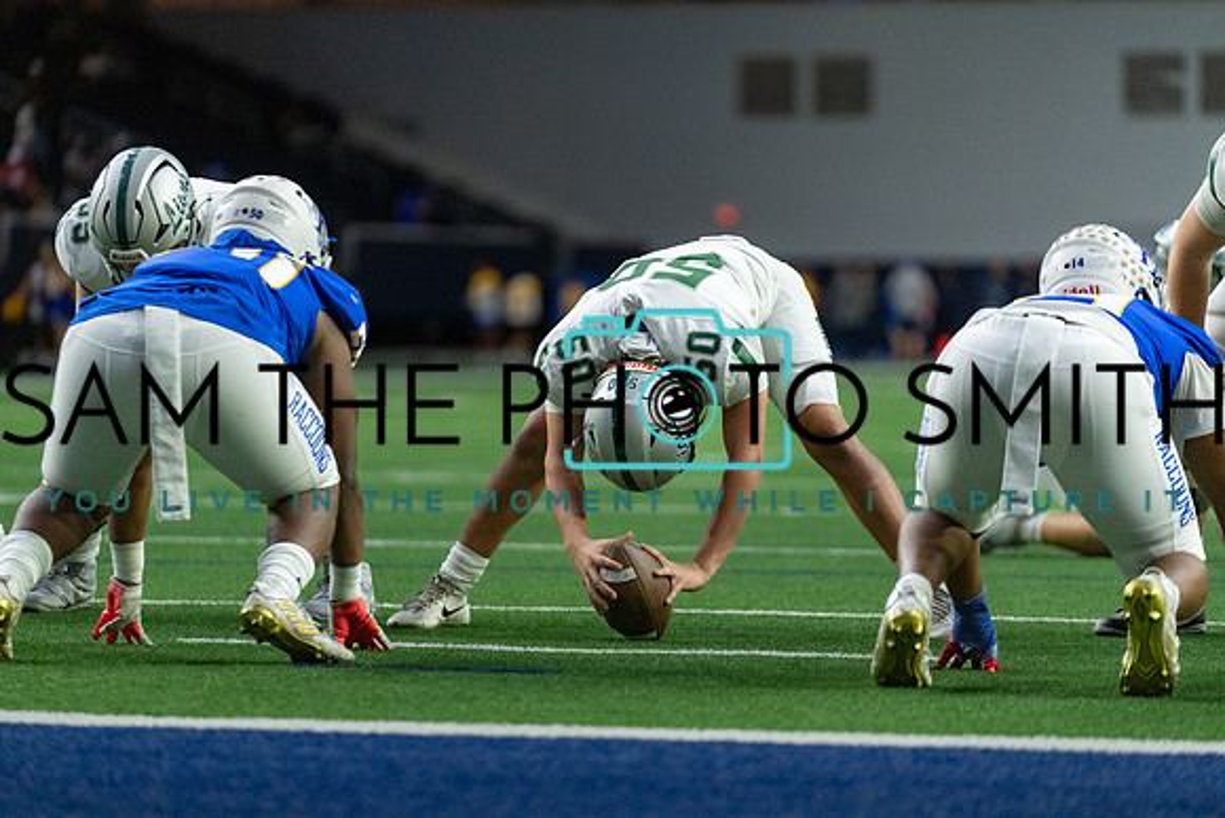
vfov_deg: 6.9
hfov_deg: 10.4
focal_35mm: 198
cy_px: 409
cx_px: 612
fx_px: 6739
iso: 4000
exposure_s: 1/1250
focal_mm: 198
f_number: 2.8
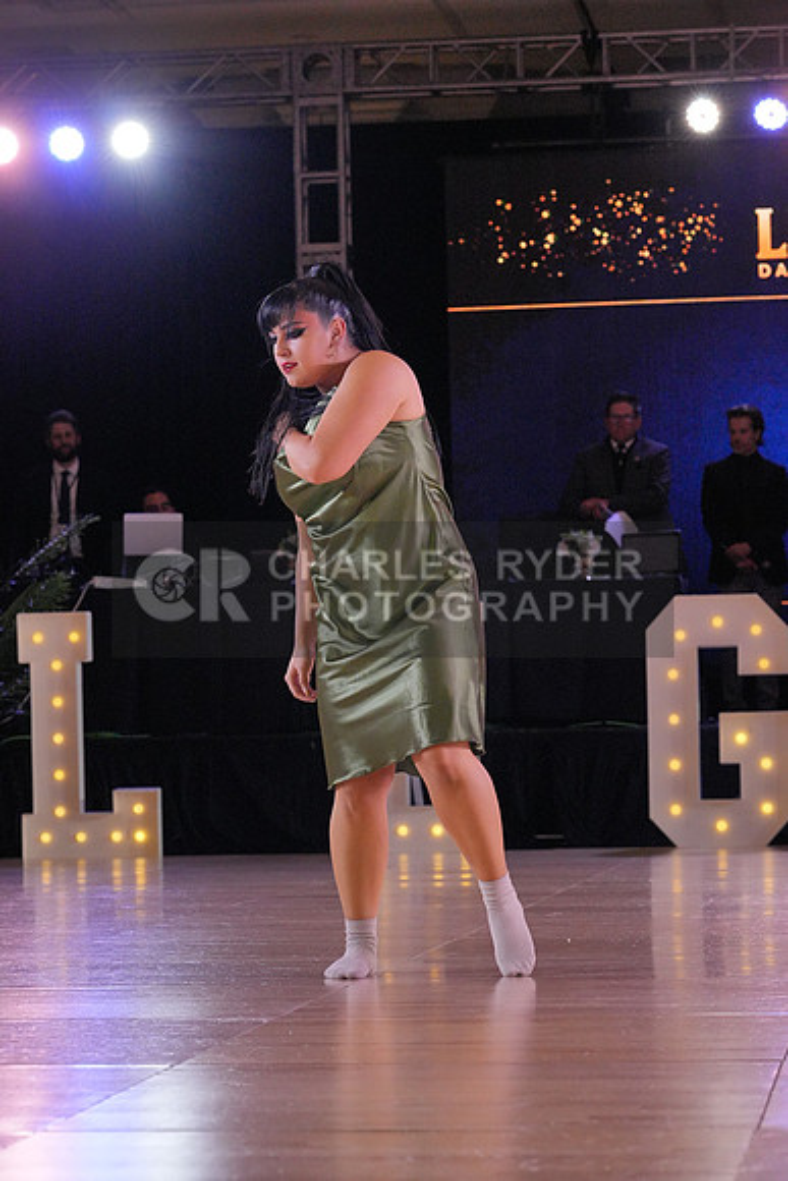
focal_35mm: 115
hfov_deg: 11.9
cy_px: 590
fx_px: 3773
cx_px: 394
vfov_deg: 17.8
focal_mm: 115
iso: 6400
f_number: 7.1
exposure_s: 1/500
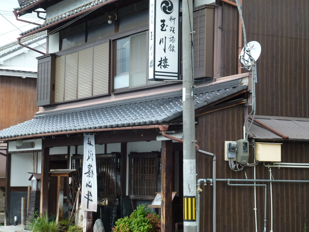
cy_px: 116
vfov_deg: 16.6
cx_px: 154
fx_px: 794
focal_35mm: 89
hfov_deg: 22.0
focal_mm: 16
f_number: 4.9
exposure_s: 1/100
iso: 100
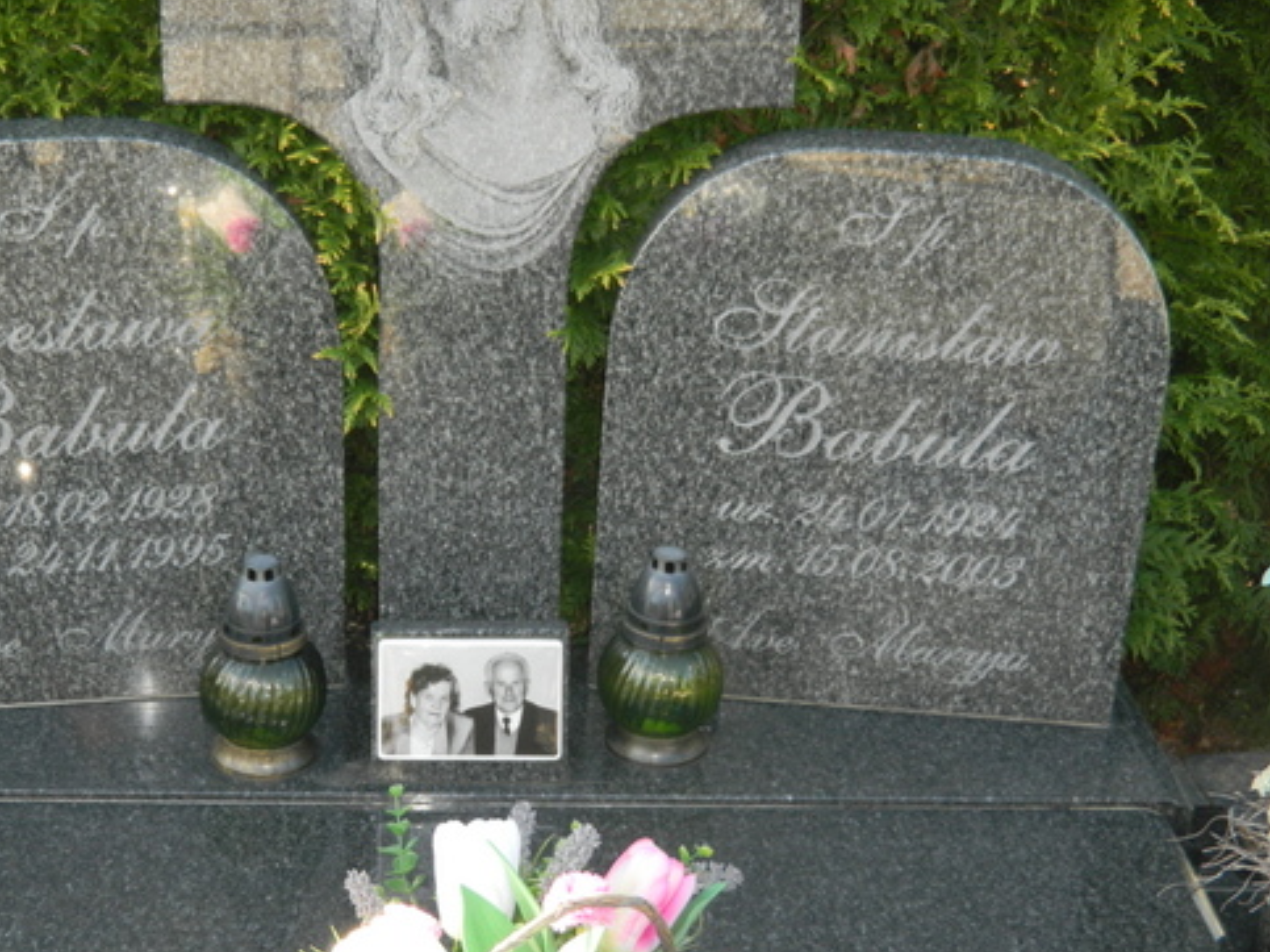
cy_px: 526
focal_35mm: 61
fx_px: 2237
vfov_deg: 24.0
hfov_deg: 31.5
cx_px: 436
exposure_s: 1/82
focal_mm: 8.3
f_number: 4.1
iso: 113
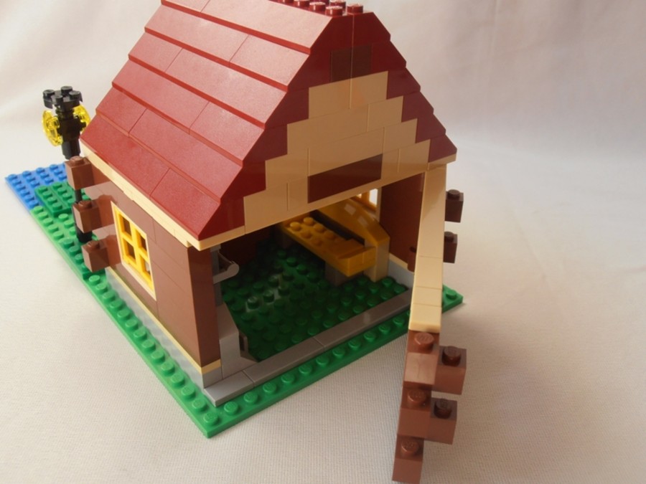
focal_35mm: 37
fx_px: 690
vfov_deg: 38.7
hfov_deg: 50.1
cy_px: 242
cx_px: 323
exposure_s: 1/40
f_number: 3.9
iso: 100
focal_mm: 6.61
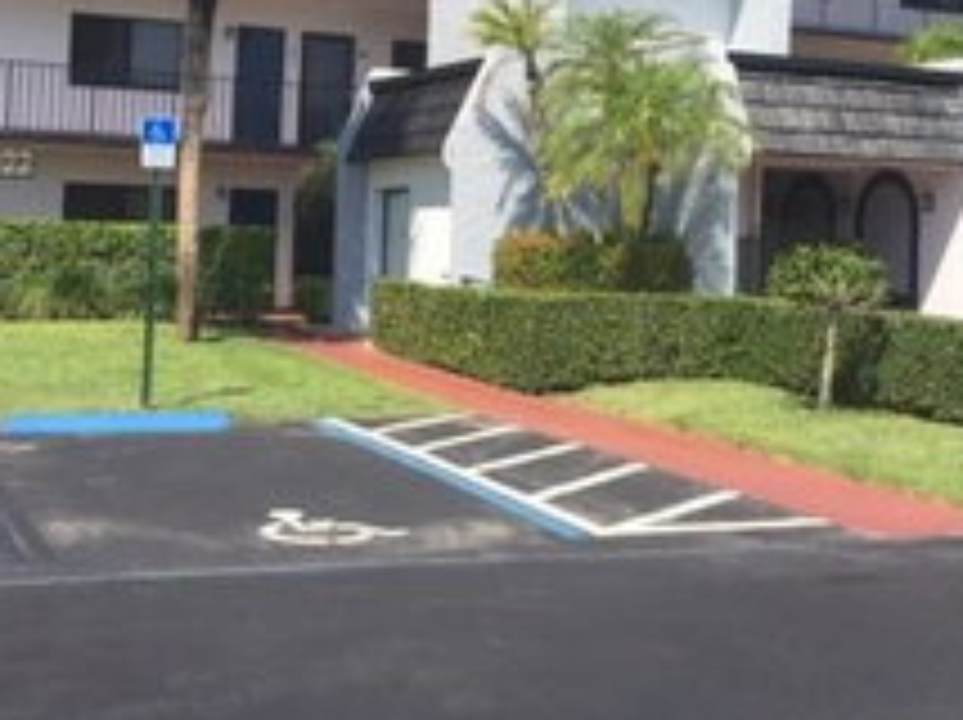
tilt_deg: +4.0
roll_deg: -2.9
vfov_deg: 24.9
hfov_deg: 33.2
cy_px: 166
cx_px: 578
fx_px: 1612
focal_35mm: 58
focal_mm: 4.15
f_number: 2.2
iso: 32
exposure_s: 1/1522
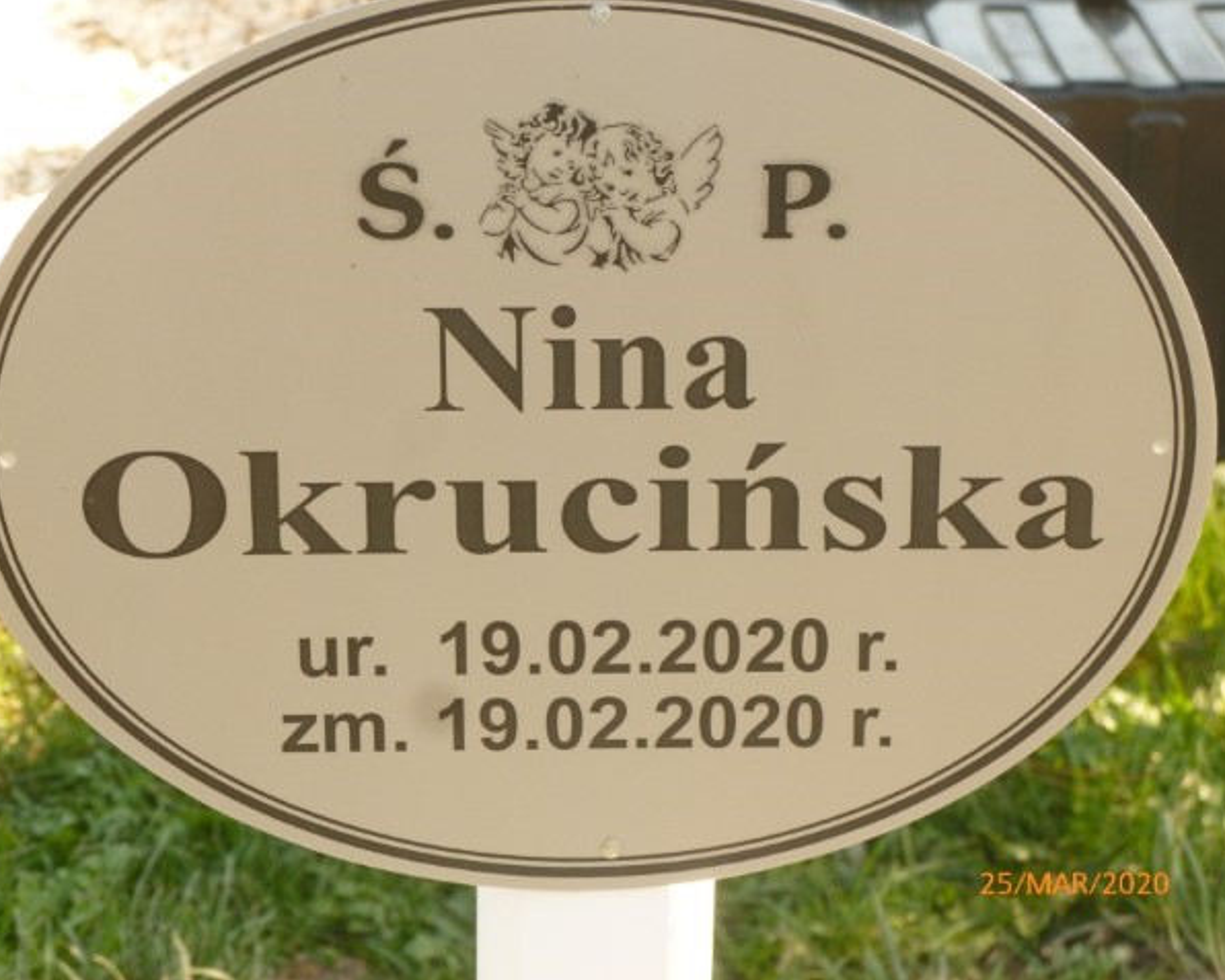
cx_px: 596
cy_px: 489
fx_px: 3916
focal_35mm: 108
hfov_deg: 17.8
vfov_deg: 14.3
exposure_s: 1/160
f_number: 4.8
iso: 200
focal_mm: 18.3
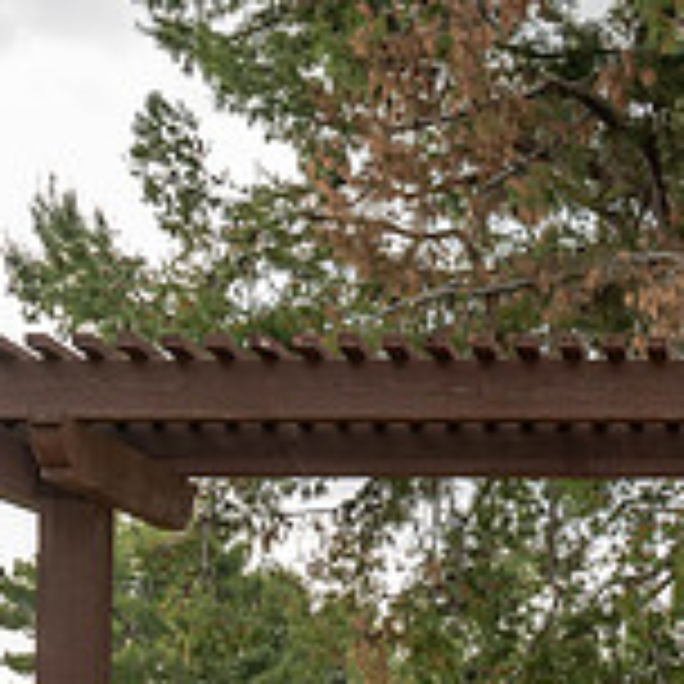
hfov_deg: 18.5
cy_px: 655
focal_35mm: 89
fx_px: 1990
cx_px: 810
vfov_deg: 19.1
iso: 320
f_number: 6.3
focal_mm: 27.5
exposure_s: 1/200
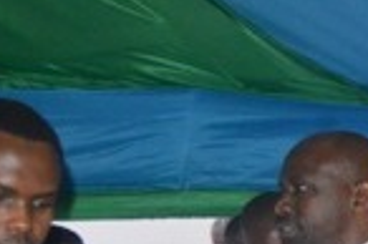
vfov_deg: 10.9
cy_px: 318
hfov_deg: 14.6
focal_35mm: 123
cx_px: 668
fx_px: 1256
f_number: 3.5
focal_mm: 20
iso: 2800
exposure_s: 1/60
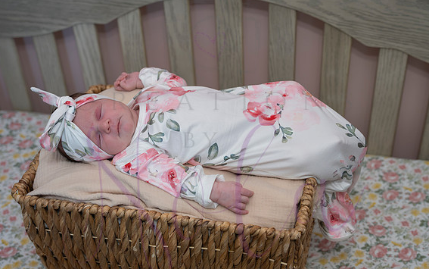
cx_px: 209
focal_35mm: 50
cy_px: 135
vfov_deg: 25.9
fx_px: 585
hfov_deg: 40.3
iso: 800
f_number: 4
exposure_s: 1/320
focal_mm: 46
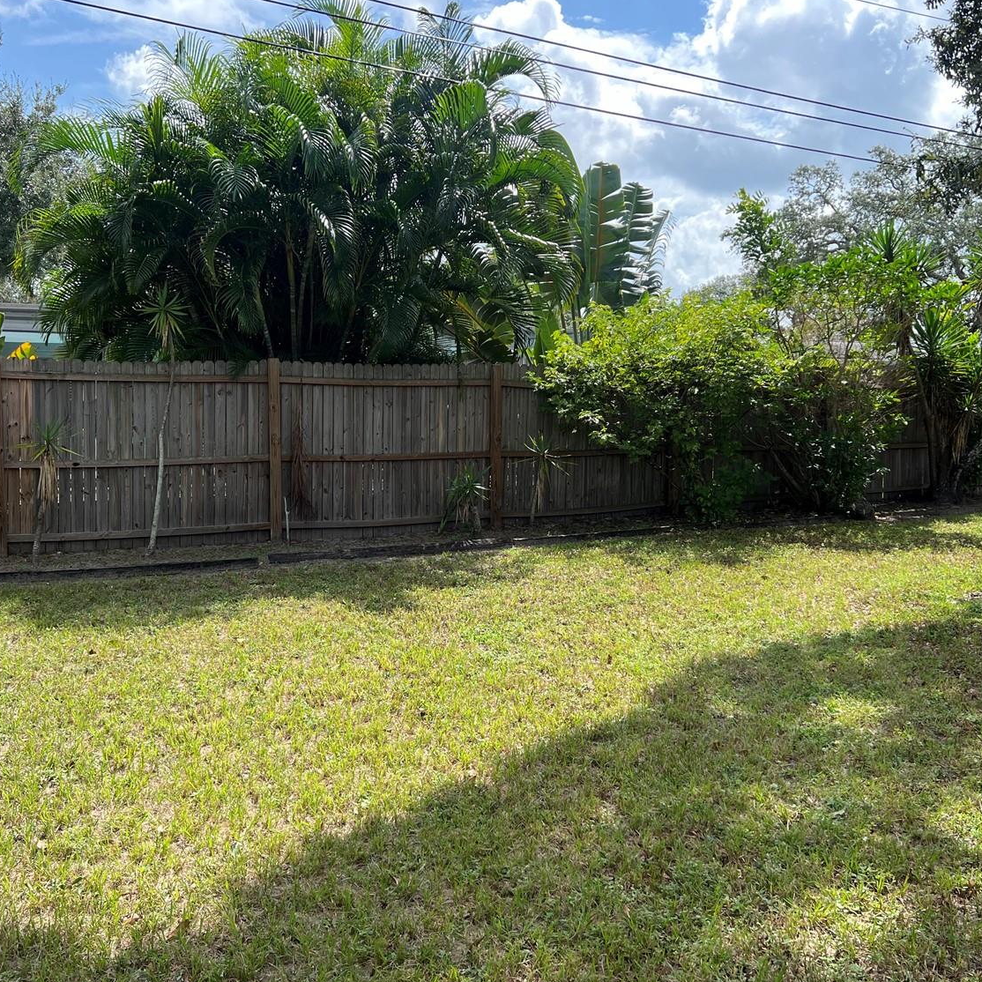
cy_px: 463
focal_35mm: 33
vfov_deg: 49.7
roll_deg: +0.1
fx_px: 1059
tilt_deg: -3.5
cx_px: 496
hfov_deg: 49.7
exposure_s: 1/1808
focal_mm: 5.7
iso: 50
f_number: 1.5
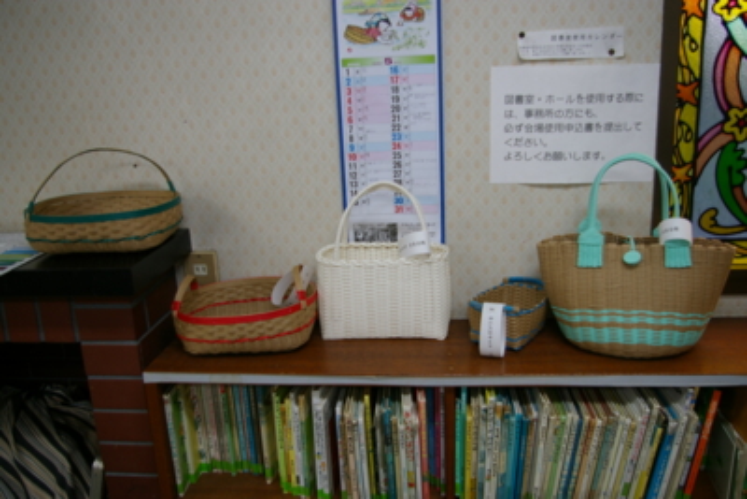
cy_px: 250
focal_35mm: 32
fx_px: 654
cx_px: 374
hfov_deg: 59.5
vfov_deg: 41.7
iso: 200
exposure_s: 1/30
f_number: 4
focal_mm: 21
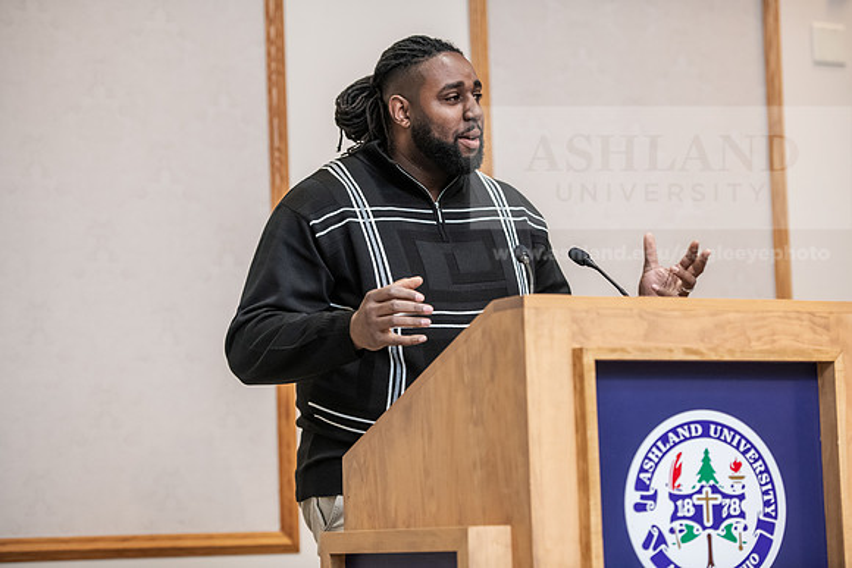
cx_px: 426
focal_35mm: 105
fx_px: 2485
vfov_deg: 13.0
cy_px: 284
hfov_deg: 19.5
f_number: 3.2
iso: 2500
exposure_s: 1/200
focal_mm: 105
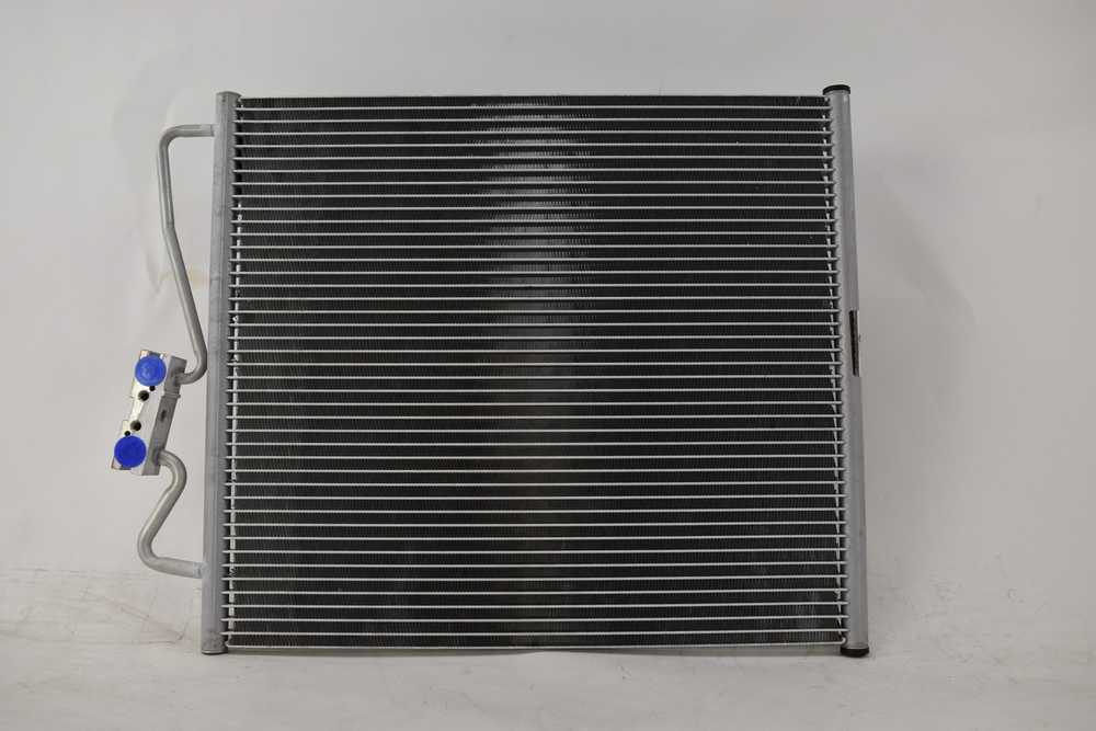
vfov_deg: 43.6
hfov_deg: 61.9
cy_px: 366
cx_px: 548
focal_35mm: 30
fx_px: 913
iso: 400
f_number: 6.3
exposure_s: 1/160
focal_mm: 20
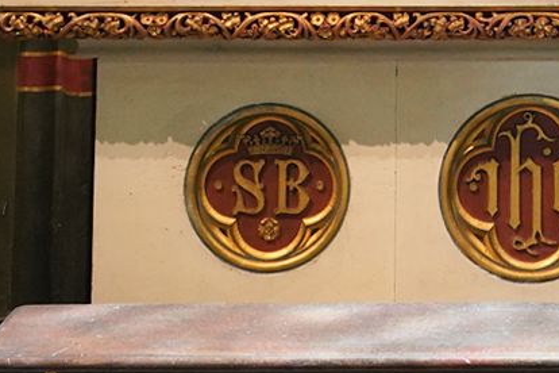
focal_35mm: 116
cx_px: 524
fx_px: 1801
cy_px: -427
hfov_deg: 17.3
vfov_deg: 10.6
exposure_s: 1/80
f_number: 4
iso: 3200
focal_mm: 24
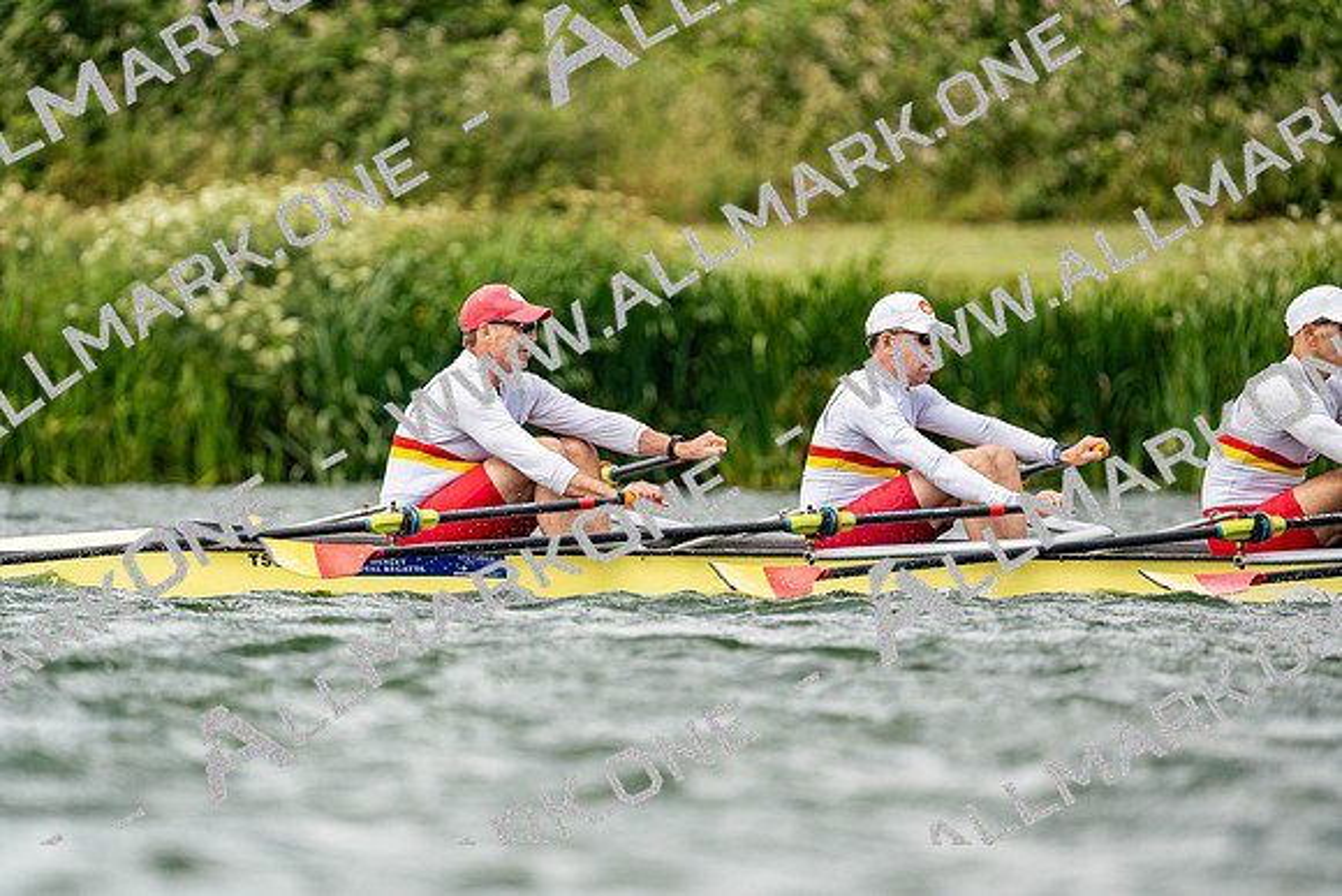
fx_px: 22371
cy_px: 448
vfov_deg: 2.3
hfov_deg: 3.4
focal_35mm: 600
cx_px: 671
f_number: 6.3
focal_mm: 600
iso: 400
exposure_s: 1/2000
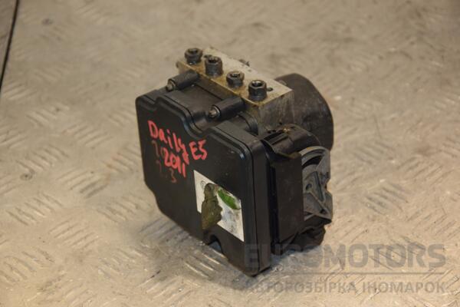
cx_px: 230
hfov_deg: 19.5
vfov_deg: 13.0
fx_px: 1342
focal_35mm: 105
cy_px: 154
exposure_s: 1/160
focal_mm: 70
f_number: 5.3
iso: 800
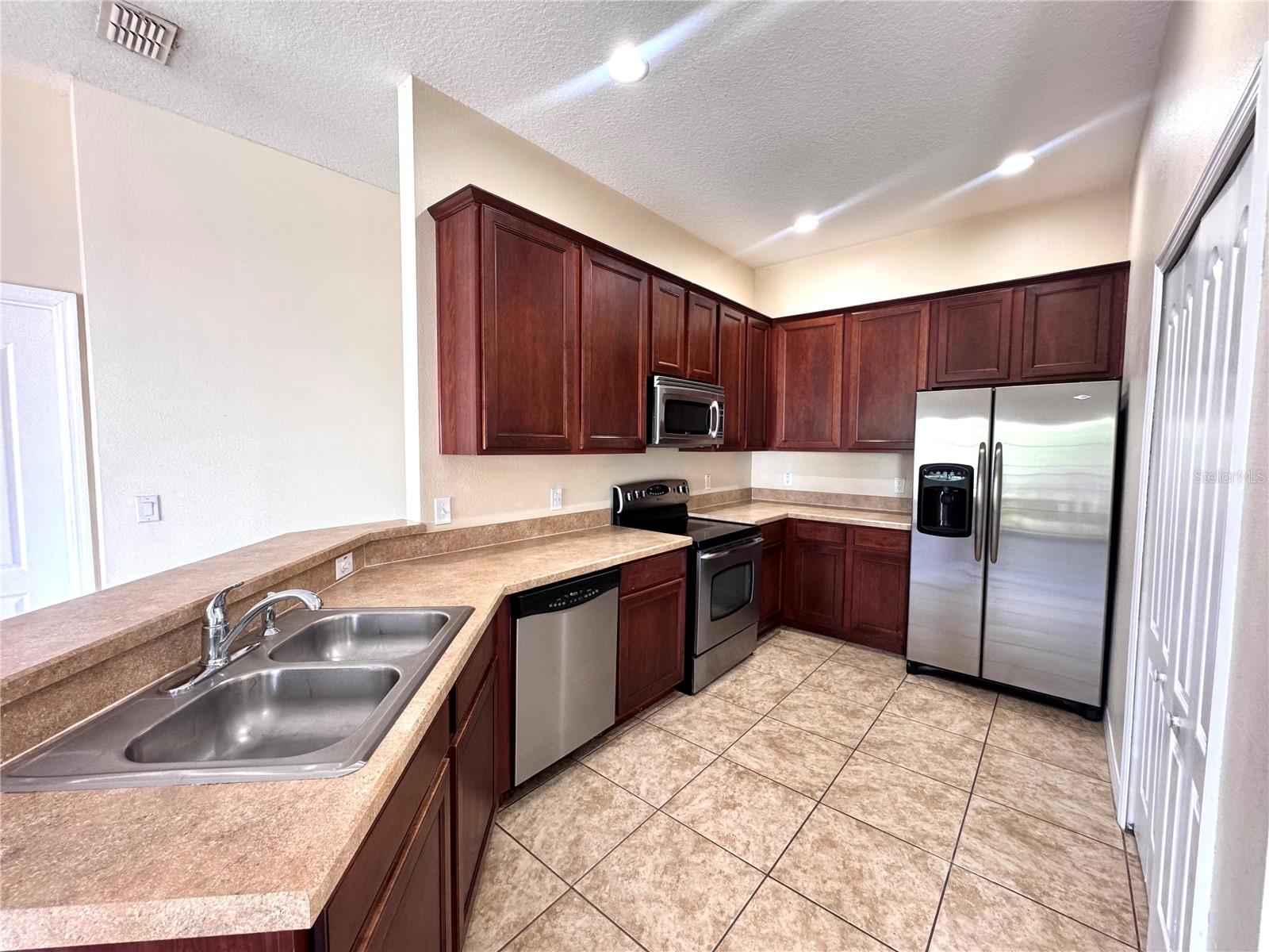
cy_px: 476
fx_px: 513
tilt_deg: -5.1
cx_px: 634
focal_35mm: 14
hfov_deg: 102.1
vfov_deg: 85.7
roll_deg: -0.6
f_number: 2.2
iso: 200
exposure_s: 1/60
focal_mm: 2.22
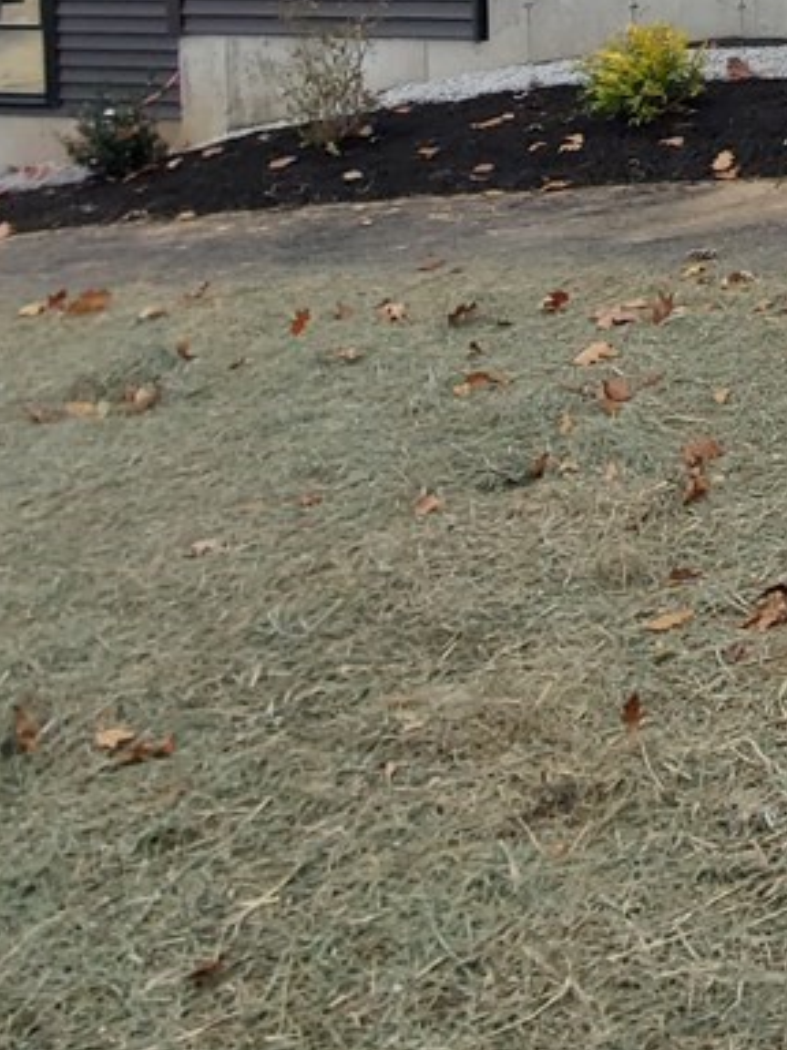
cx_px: 1153
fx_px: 1576
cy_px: -123
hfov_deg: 23.1
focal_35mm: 52
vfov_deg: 32.2
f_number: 2.2
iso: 50
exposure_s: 1/229
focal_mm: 1.8
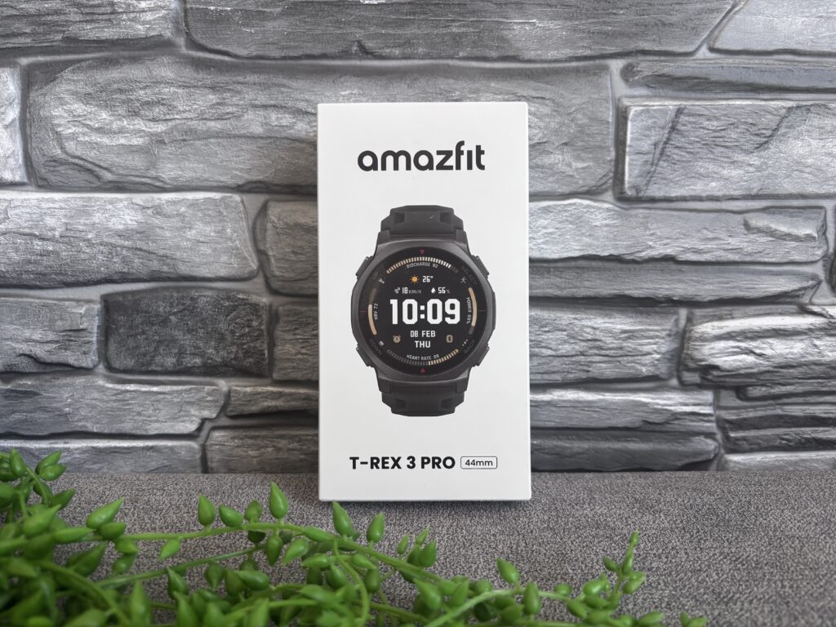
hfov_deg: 67.3
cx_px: 418
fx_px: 628
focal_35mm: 26
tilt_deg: -15.6
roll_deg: +0.3
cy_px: 314
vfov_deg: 53.1
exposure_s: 1/76
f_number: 1.6
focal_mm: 5.96
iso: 125
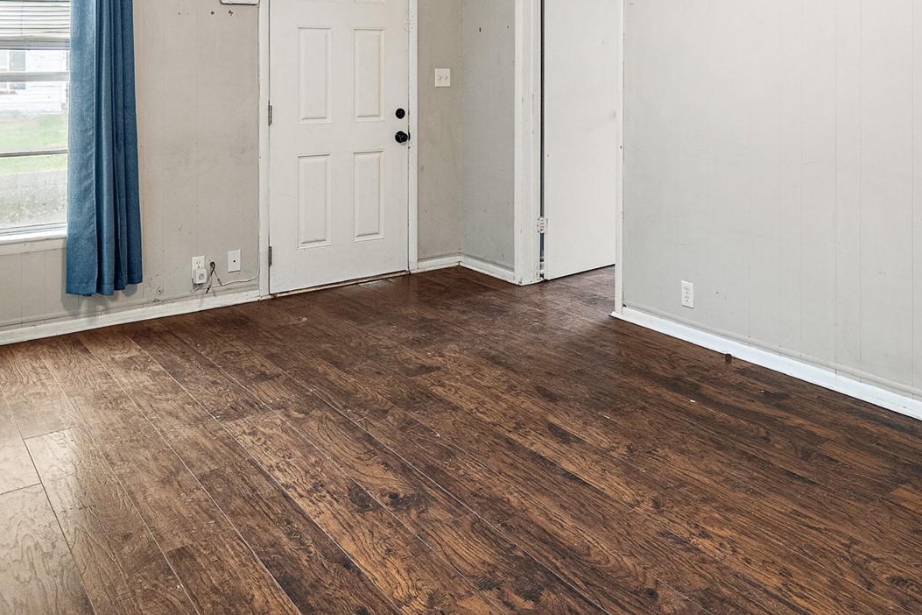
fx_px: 845
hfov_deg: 57.2
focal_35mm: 33
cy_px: 98
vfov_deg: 38.0
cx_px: 469
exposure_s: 1
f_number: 10
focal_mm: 16
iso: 800
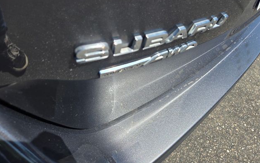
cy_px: 69
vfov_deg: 49.1
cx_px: 132
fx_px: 177
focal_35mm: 25
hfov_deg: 72.5
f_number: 1.8
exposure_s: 1/818
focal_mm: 5.4
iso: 25
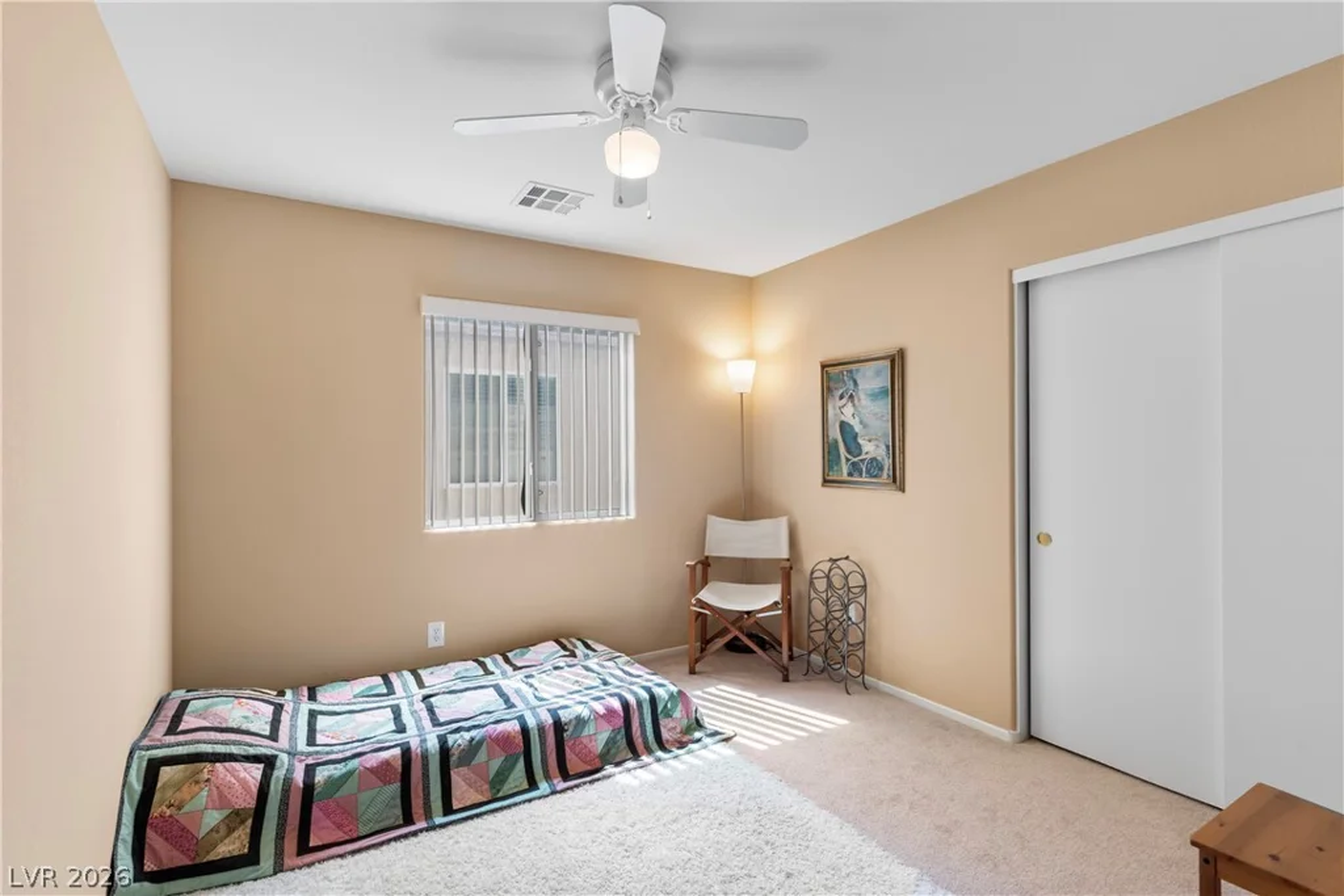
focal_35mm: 17
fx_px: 635
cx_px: 672
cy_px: 448
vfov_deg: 70.5
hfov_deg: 93.3
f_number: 8
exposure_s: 1/13
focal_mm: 17
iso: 400
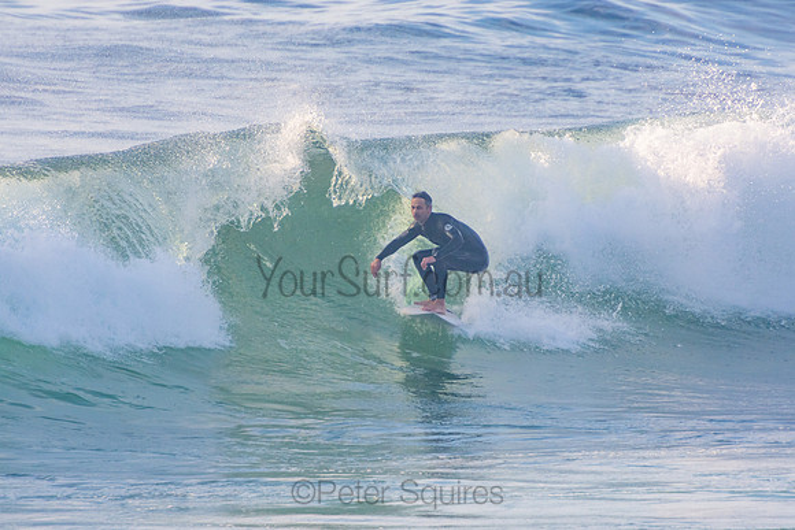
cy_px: 265
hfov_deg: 3.3
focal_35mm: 621
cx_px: 398
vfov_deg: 2.2
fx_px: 13724
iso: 450
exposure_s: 1/1250
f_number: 5.6
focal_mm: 400
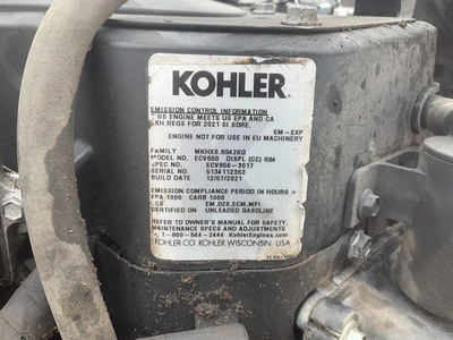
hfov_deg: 61.7
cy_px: 170
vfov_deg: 48.2
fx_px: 380
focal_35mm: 29
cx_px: 226
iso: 25
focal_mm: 3
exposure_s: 1/370
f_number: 1.8
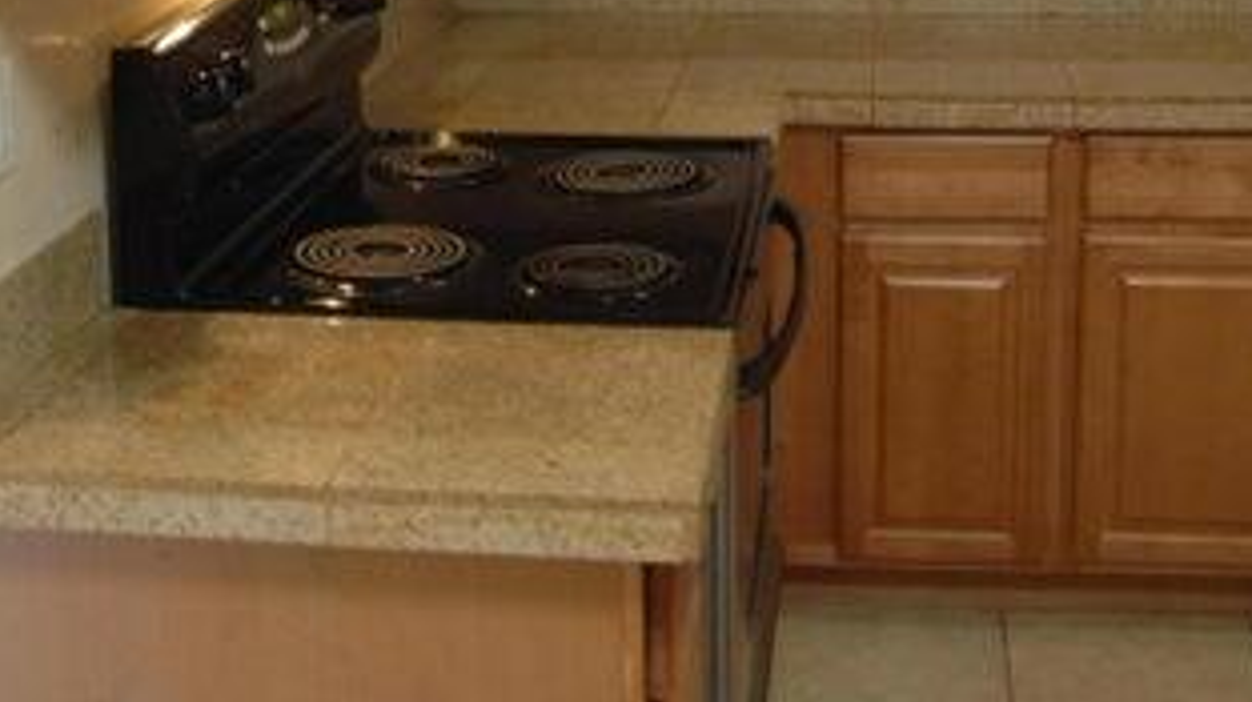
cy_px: -193
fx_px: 1924
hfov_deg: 36.0
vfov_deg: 19.2
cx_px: 628
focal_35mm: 58
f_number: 3.5
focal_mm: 24
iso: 800
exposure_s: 1/15
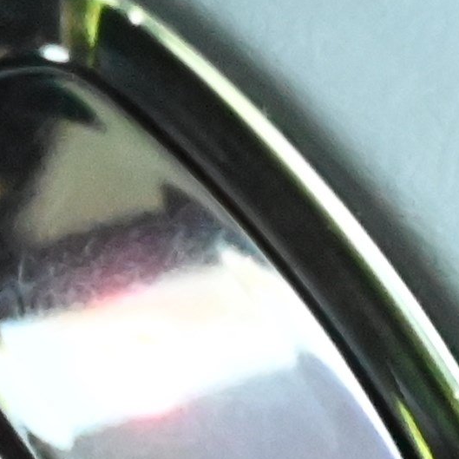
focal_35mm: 376
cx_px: 234
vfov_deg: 4.6
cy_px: 1052
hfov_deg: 4.7
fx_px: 5641
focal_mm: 28
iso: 7200
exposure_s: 1/60
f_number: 4.5
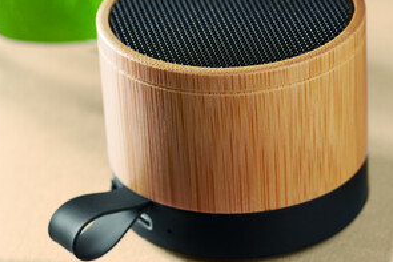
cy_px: 167
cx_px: 226
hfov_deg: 12.1
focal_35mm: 170
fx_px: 1857
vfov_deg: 8.1
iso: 800
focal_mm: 105
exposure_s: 1/125
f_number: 8
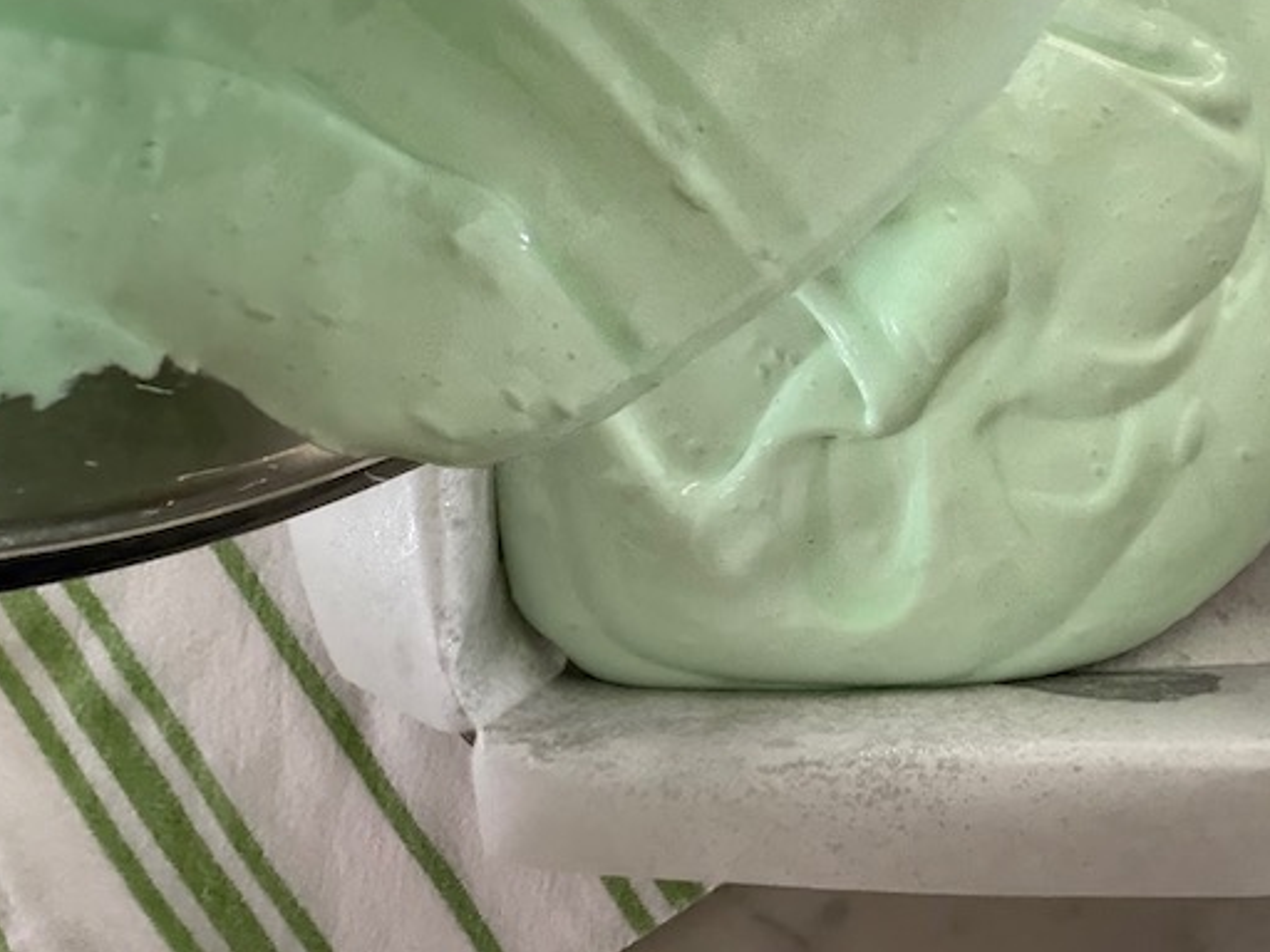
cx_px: 918
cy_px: 240
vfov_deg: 31.6
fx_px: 1651
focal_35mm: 45
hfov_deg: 41.1
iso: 400
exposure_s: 1/30
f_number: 1.9
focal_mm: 2.71
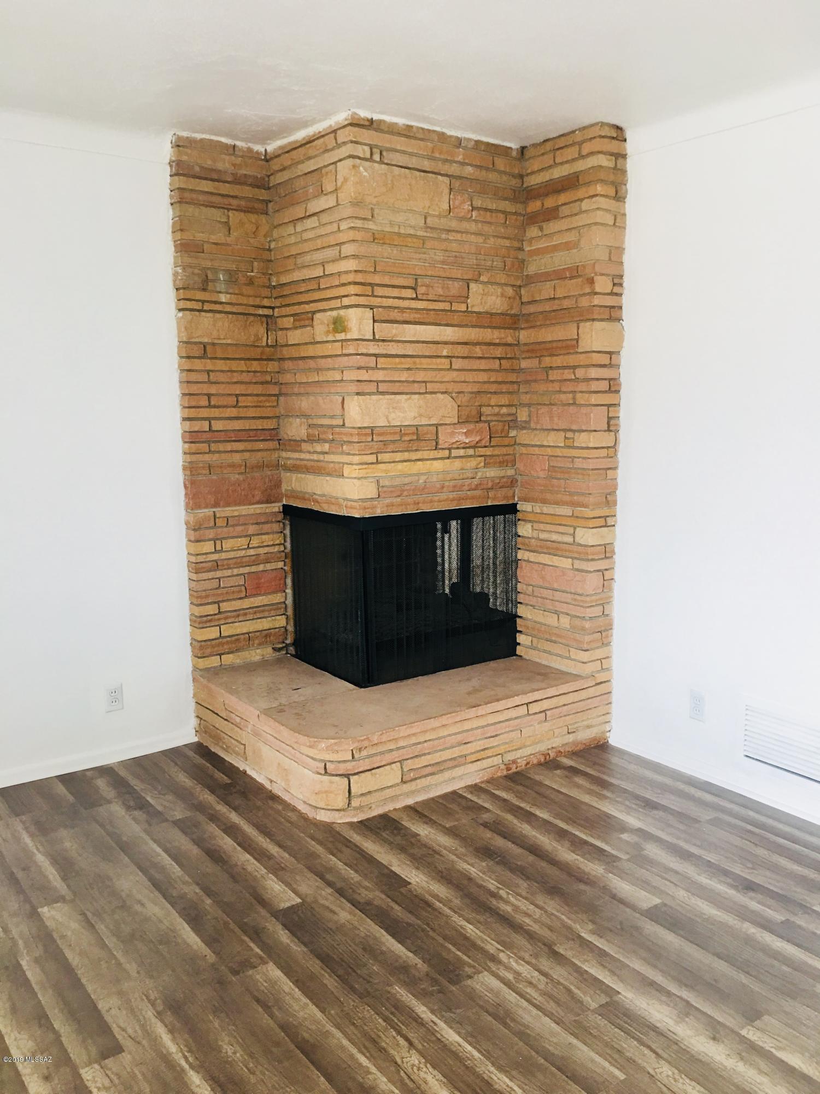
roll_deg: +0.2
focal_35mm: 29
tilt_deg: -7.3
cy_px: 547
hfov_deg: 48.2
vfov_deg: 61.7
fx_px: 916
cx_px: 410
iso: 32
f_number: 2.2
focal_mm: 4.15
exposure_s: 1/15
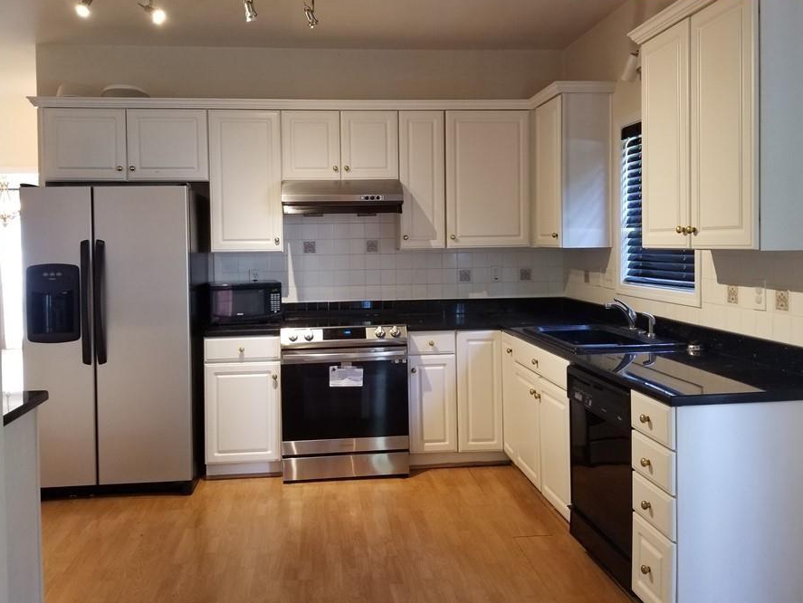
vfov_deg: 46.7
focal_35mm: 30
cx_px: 382
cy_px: 268
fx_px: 696
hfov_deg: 59.9
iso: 160
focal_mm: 4.25
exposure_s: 1/30
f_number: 1.7
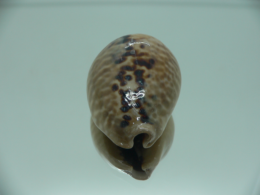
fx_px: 263
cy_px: 98
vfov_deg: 40.7
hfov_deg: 52.6
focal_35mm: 35
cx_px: 130
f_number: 2.8
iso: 80
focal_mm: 4.6
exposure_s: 1/60
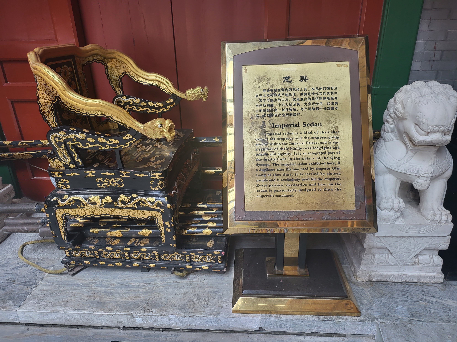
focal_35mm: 24
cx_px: 228
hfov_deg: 71.6
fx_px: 317
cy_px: 171
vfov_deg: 56.8
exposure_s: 1/120
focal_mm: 5
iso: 125
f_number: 1.8
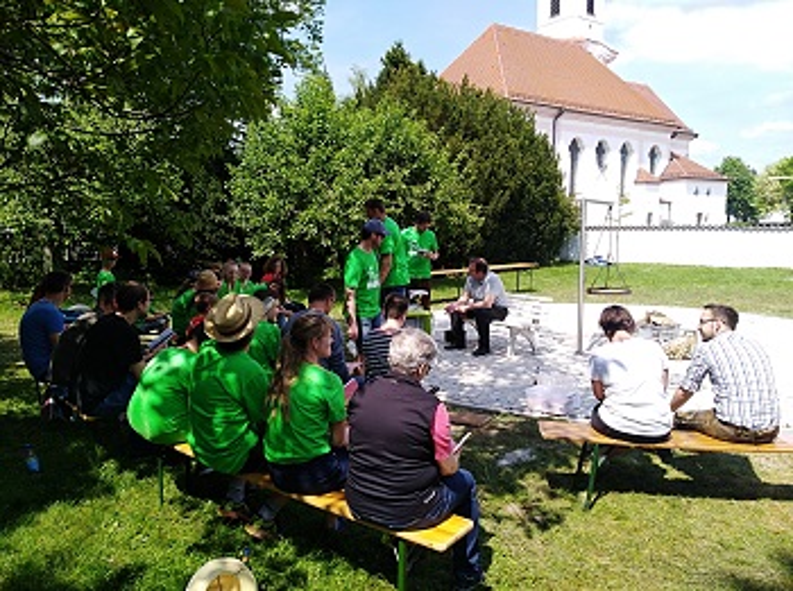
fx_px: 594
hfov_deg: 67.4
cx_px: 396
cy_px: 296
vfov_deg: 52.9
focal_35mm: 26
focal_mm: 3.83
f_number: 2.2
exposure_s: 1/594
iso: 100
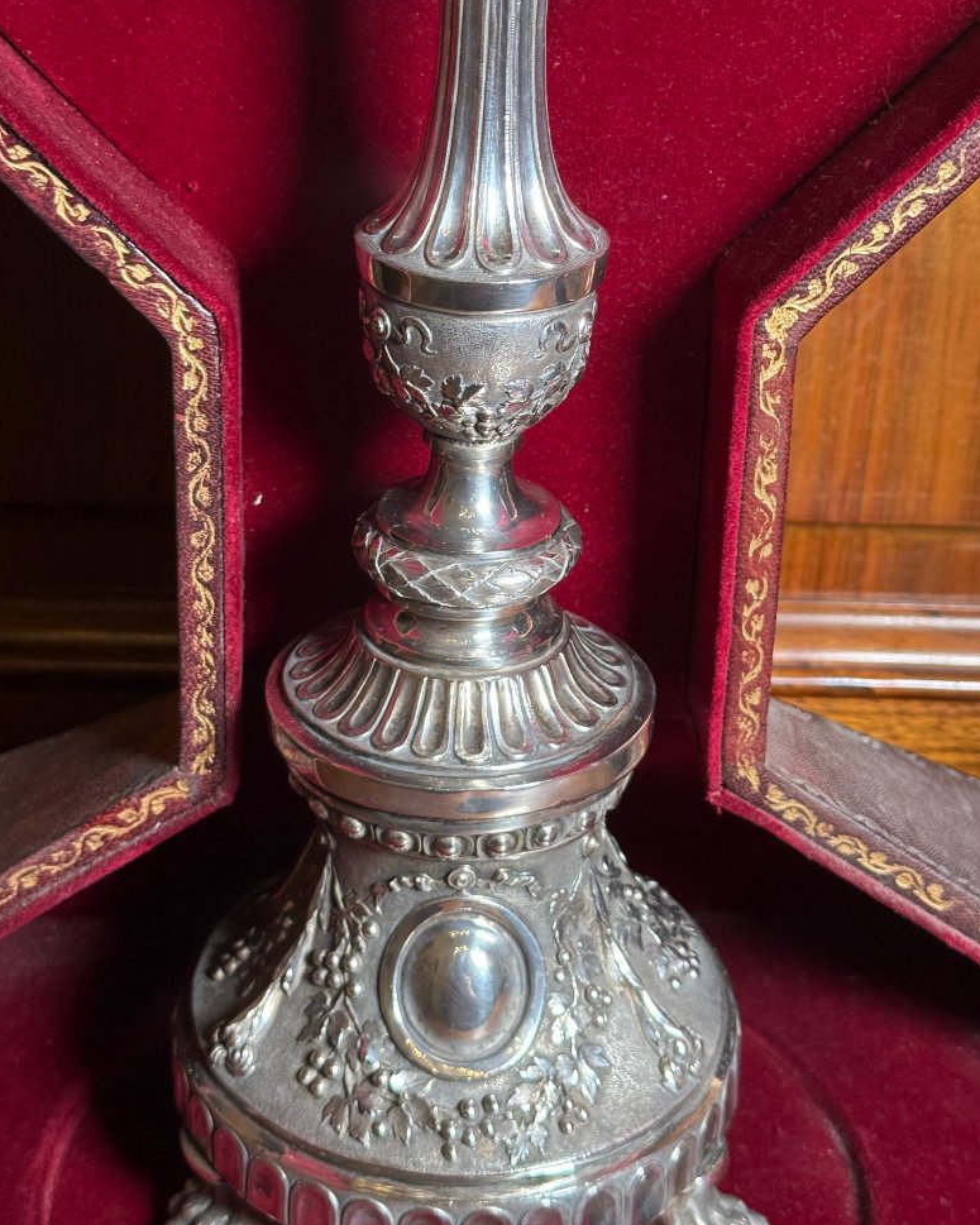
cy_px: 470
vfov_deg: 32.4
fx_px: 2103
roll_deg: -2.0
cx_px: 451
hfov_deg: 26.2
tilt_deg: -20.1
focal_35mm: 58
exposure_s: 1/95
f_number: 1.78
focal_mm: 6.76
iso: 200
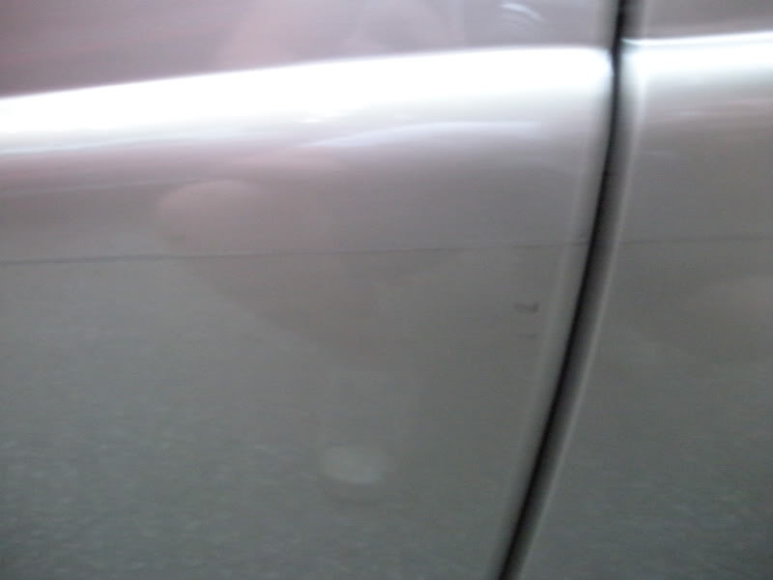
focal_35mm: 36
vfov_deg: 39.7
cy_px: 290
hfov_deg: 51.4
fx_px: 804
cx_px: 386
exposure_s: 1/5.4
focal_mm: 6.3
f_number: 3.5
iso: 800
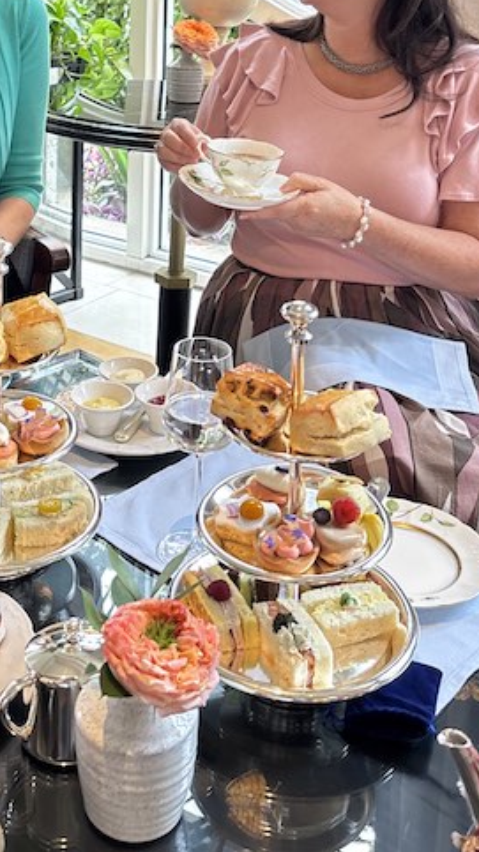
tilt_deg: -13.6
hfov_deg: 25.2
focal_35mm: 47
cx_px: 131
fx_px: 1062
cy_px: 175
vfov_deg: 41.9
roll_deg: +0.4
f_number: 1.6
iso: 160
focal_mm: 5.96
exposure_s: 1/60
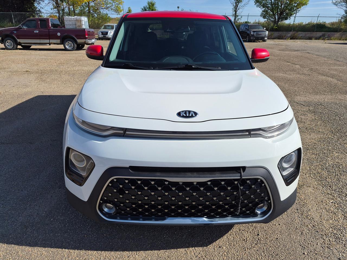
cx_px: 174
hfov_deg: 73.9
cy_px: 130
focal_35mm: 23
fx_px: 231
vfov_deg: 58.9
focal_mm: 5.4
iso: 80
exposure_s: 1/7440
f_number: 1.8
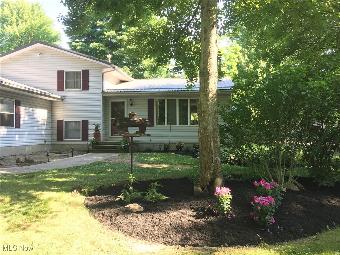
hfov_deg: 61.7
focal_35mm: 29
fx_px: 285
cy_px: 128
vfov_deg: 48.2
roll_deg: +0.1
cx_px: 170
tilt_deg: +1.9
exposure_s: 1/120
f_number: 2.2
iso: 50
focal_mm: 4.15
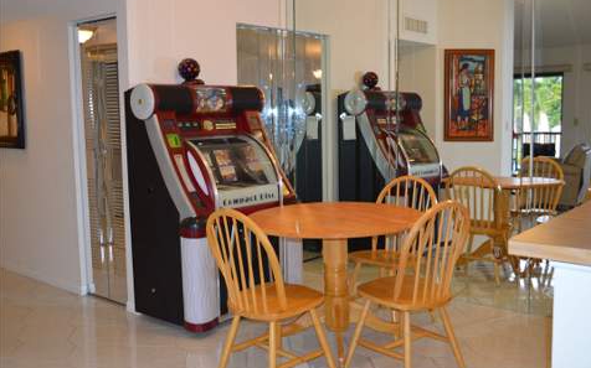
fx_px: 596
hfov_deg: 52.8
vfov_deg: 34.4
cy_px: 178
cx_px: 296
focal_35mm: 37
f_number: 4
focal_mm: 24
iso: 560
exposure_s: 1/60
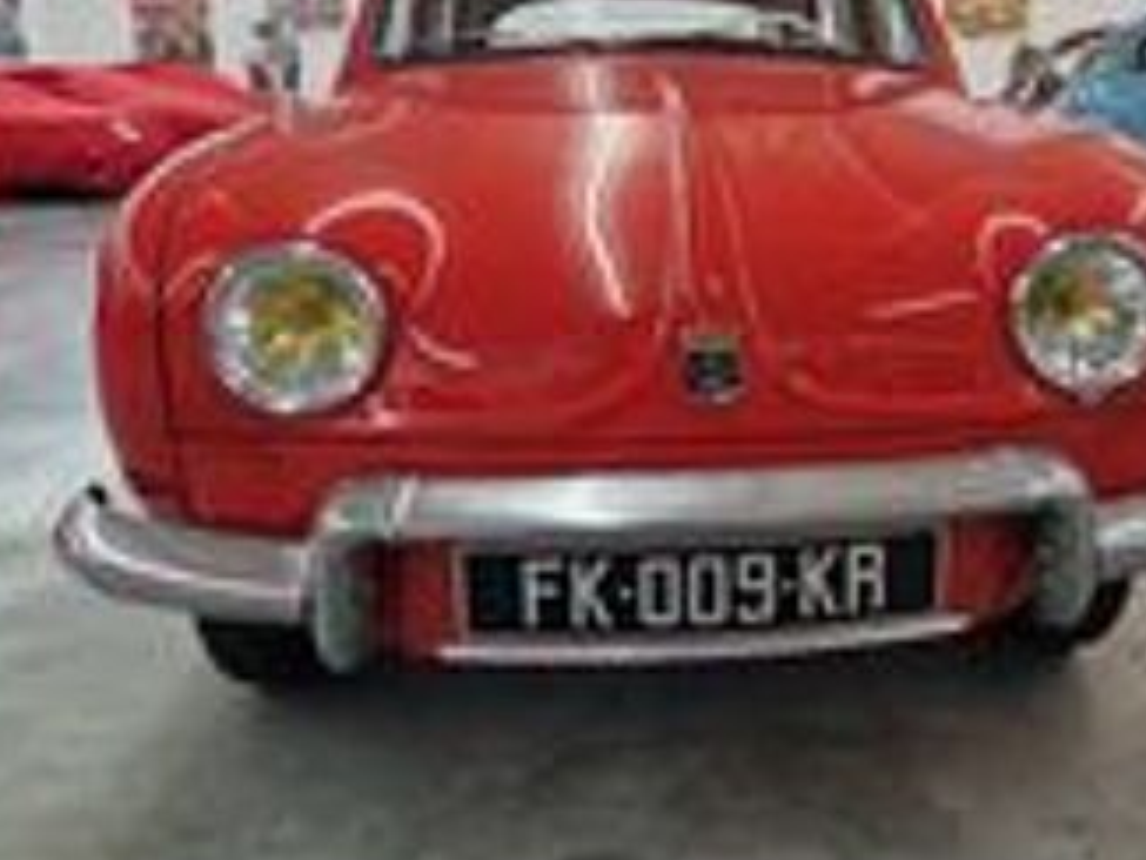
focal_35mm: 34
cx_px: 723
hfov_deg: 53.3
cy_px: 293
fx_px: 1126
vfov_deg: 41.3
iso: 640
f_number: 1.8
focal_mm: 5.4
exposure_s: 1/100
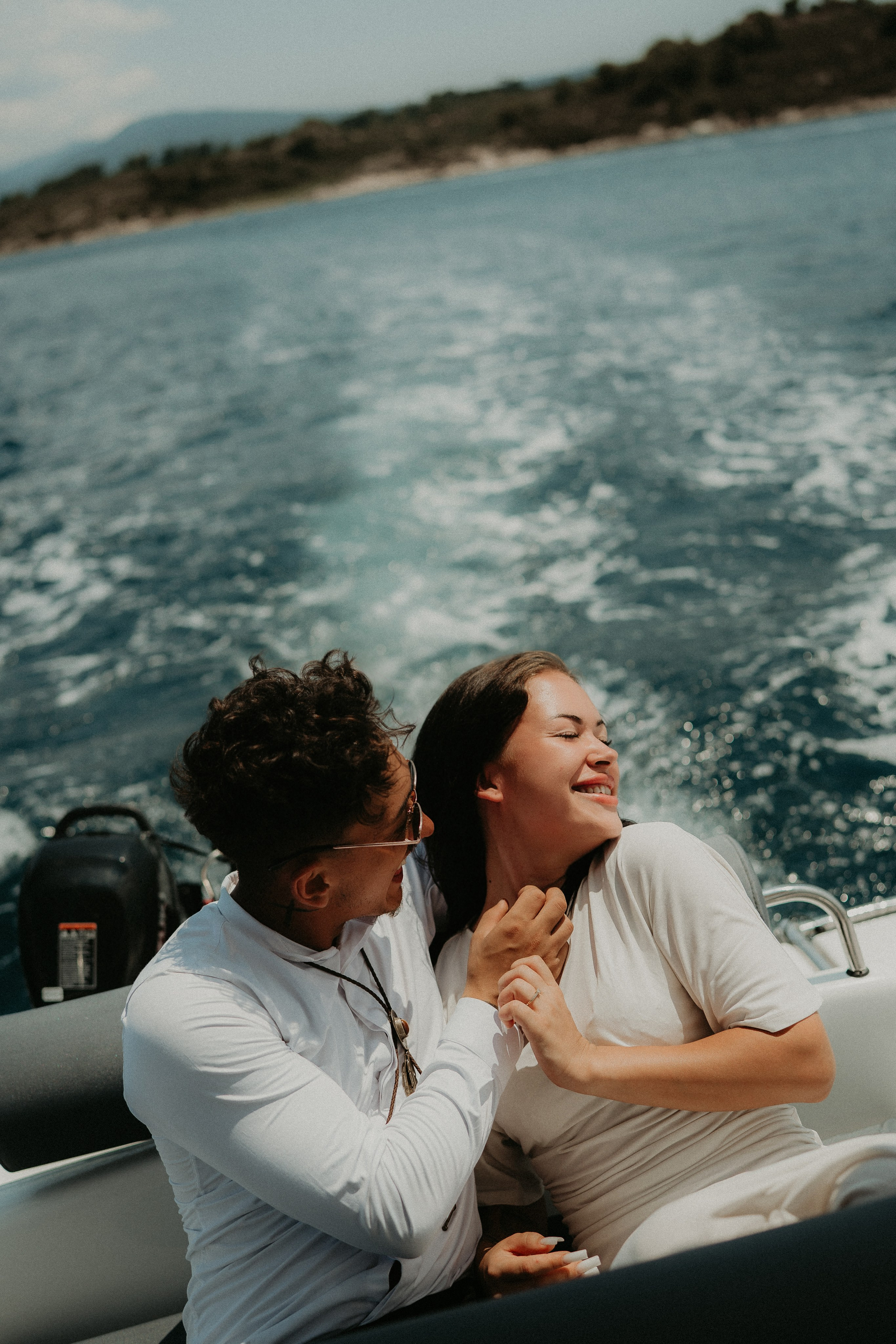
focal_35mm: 35
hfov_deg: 37.9
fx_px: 1307
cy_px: 672
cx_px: 448
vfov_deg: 54.4
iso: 160
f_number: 2
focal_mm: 35
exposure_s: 1/6400
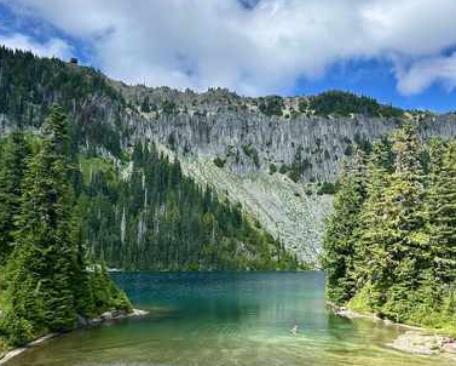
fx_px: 473
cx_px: 221
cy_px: 207
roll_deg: -1.9
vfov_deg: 42.2
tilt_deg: +6.0
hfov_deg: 51.5
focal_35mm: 35
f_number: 1.5
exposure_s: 1/3077
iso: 50
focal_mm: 5.7
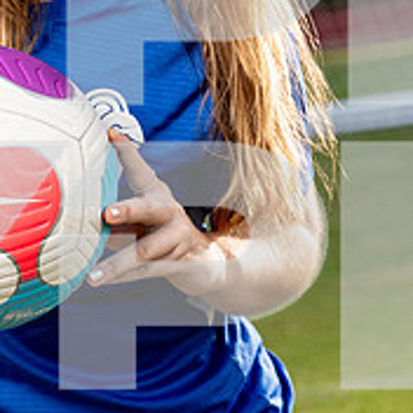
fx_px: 2349
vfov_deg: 10.0
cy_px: -18
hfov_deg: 10.0
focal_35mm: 174
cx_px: 21
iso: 800
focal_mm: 62
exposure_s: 1/250
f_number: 4
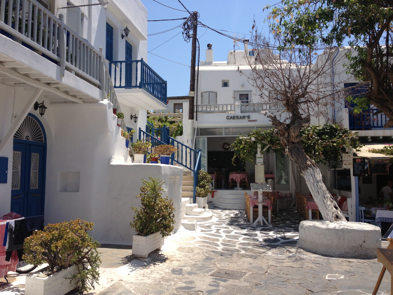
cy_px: 148
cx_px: 196
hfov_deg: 52.6
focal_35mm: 35
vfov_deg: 40.7
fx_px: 397
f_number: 2.4
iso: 50
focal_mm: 4.28
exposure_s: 1/2045
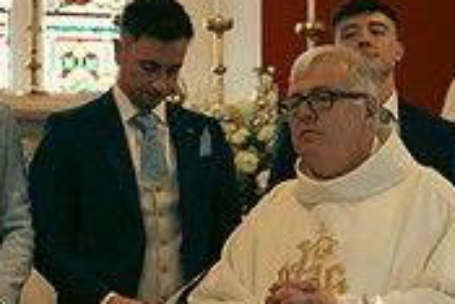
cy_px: 277
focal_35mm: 149
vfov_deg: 9.2
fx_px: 1885
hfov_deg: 13.3
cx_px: -148
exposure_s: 1/200
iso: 1600
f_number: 3.5
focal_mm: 30
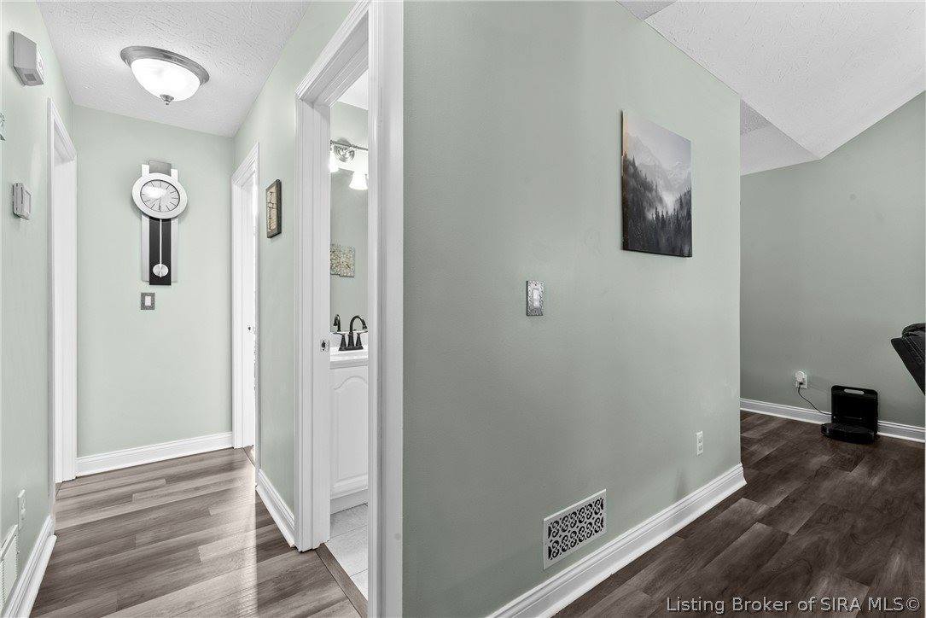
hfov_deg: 96.7
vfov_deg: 73.8
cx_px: 463
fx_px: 412
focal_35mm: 16
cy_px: 309
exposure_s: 1/1.25
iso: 500
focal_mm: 16
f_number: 11
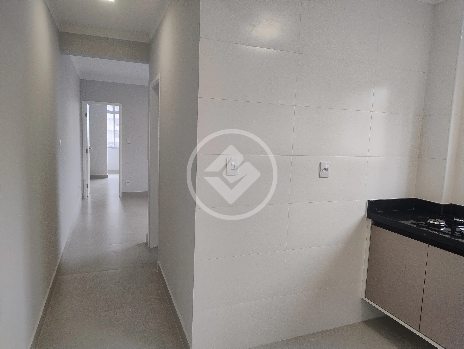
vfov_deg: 56.9
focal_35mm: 24
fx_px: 322
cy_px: 174
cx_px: 232
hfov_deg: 71.5
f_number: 1.8
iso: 306
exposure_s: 1/120
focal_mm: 5.56
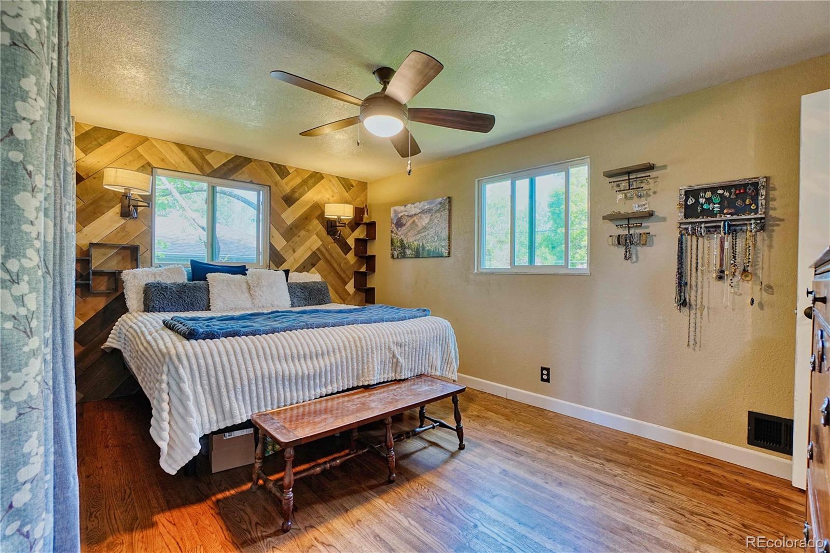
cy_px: 276
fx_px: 346
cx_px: 415
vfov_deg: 77.3
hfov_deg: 100.4
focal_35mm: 15
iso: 800
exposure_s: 1/13
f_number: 7.1
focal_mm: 10
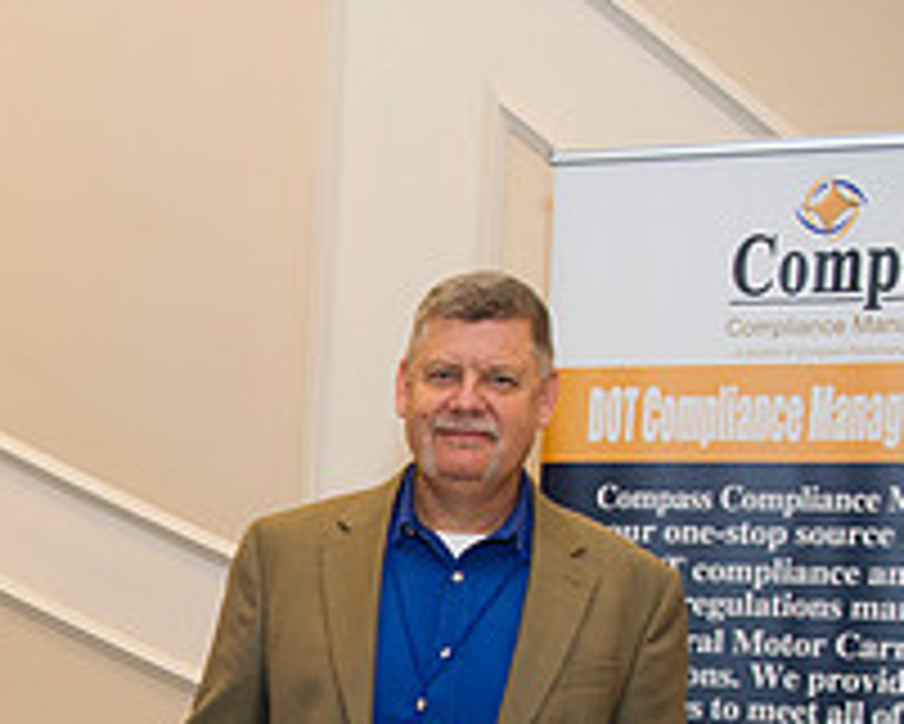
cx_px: -67
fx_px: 2249
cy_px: 863
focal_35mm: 84
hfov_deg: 21.6
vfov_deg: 17.5
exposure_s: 1/125
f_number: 3.5
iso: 800
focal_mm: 31
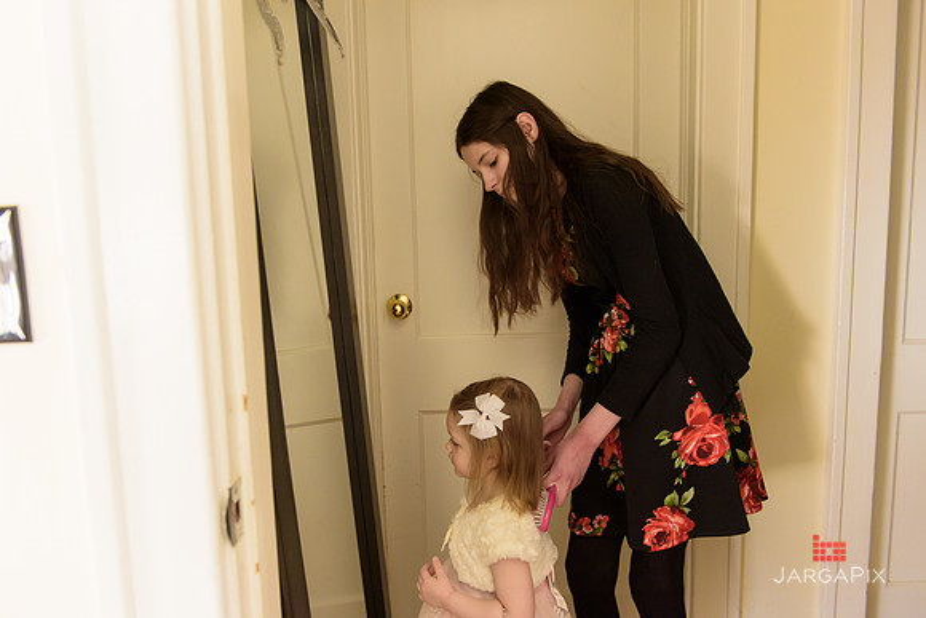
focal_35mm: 31
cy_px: 309
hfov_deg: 60.3
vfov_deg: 42.3
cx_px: 463
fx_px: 798
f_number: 3.2
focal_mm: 31
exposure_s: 1/125
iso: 1600
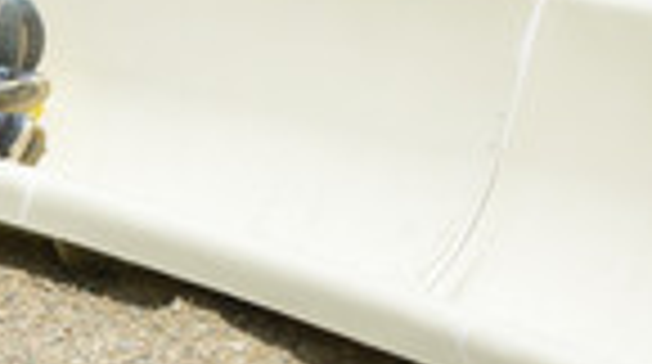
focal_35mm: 565
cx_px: -216
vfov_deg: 2.1
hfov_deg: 3.8
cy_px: 137
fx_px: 9752
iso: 360
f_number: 6.3
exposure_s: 1/1250
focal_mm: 195
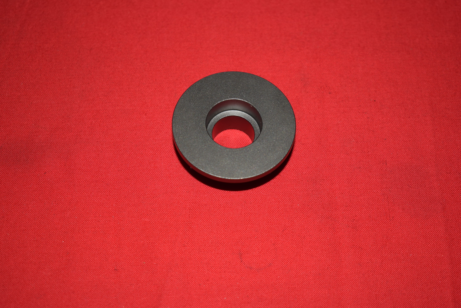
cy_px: 154
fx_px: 865
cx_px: 230
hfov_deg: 29.8
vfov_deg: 20.2
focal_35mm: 68
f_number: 5.6
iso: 160
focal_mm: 45
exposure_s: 1/200
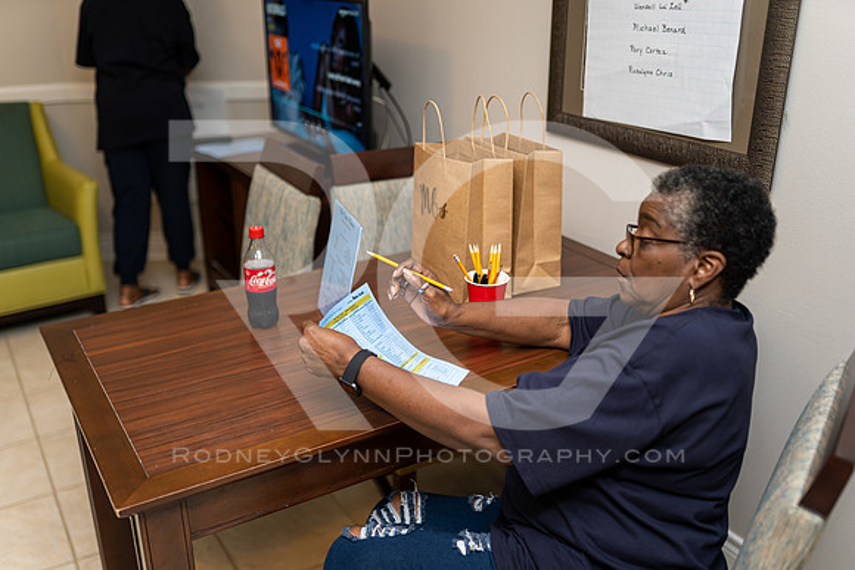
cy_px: 285
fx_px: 846
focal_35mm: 36
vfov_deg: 37.3
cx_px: 428
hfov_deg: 53.6
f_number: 1.4
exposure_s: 1/160
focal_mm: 35
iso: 160
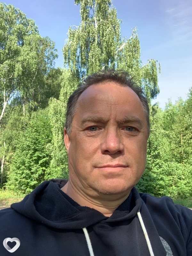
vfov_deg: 56.8
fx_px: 237
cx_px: 96
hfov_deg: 44.2
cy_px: 128
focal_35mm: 32
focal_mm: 2.87
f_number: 2.2
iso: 16
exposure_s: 1/135
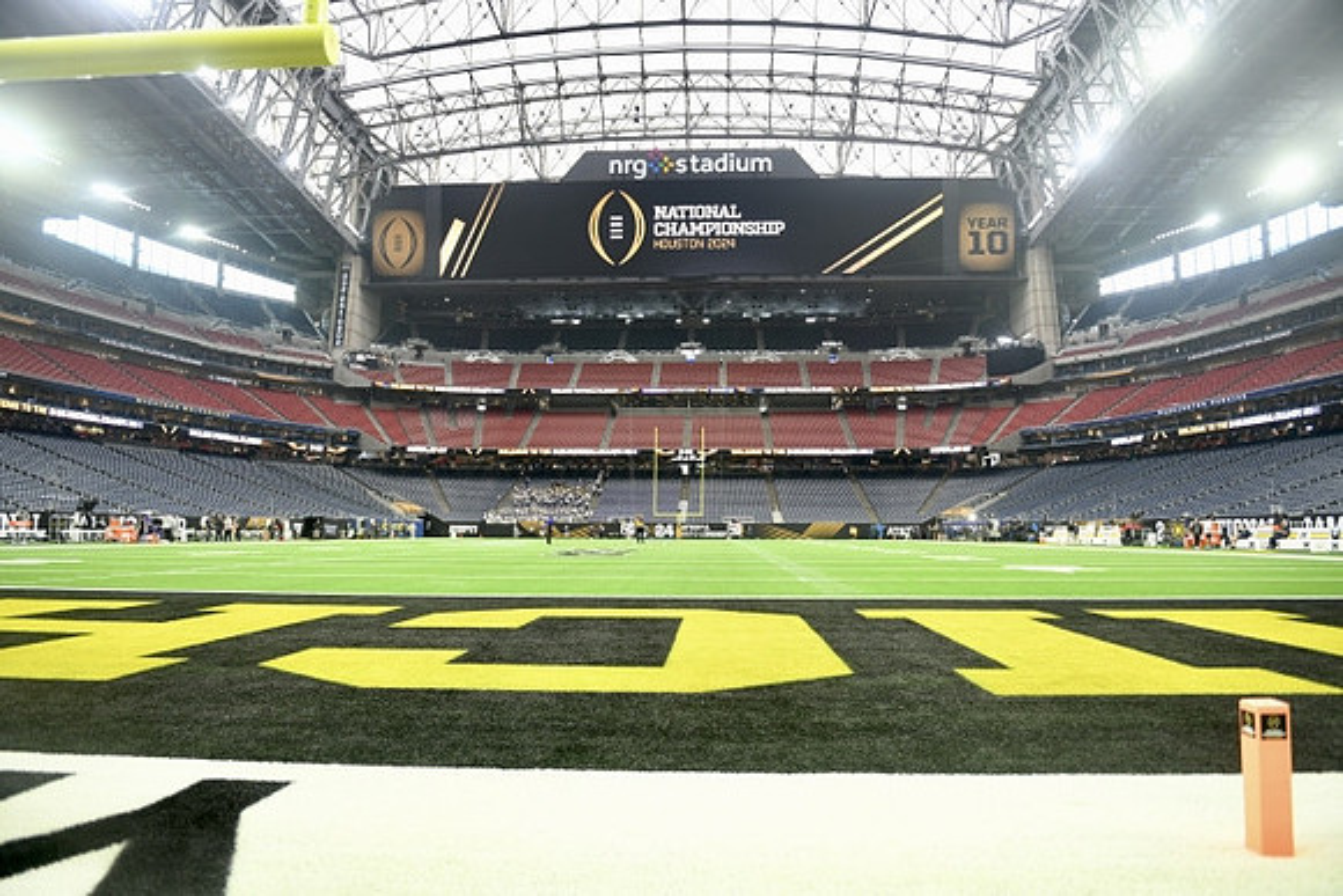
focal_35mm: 24
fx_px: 896
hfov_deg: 73.7
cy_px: 448
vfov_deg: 53.2
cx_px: 672
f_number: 2.8
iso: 640
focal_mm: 24
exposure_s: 1/250
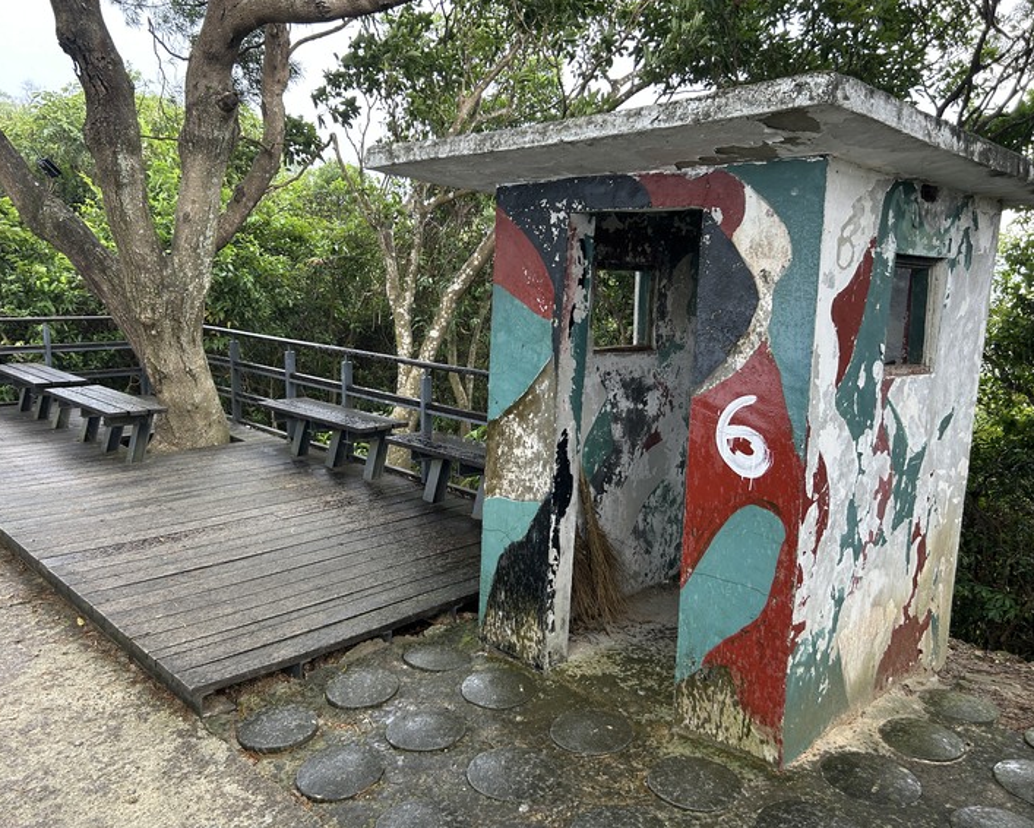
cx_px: 472
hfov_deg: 62.1
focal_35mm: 28
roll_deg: -1.1
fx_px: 857
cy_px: 403
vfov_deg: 51.5
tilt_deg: -10.2
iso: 64
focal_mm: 5.7
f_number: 1.5
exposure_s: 1/135
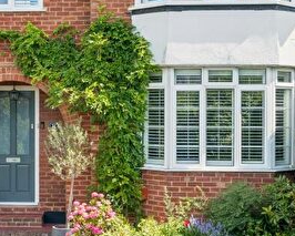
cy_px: 66
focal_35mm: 79
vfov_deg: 19.3
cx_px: 64
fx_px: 690
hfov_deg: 23.8
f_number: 8
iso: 640
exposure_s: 1/500
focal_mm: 32
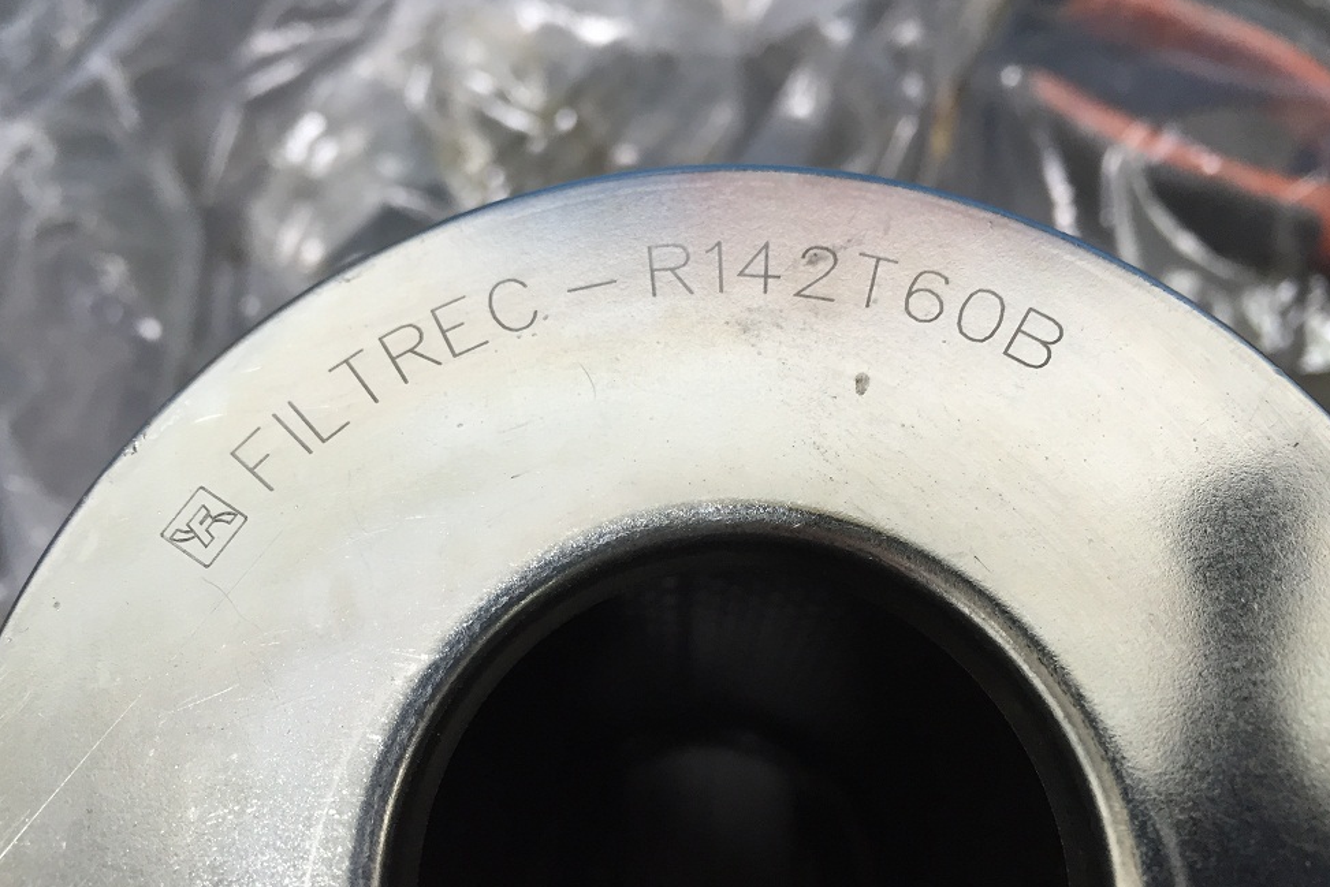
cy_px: 425
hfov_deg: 60.3
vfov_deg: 42.3
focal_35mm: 31
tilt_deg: -70.3
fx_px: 1145
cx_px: 651
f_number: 2.2
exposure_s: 1/33
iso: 50
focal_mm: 4.15
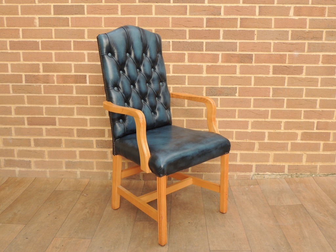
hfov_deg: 52.6
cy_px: 126
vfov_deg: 40.7
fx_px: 340
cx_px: 168
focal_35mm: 35
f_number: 3.3
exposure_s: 1/125
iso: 100
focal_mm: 6.2
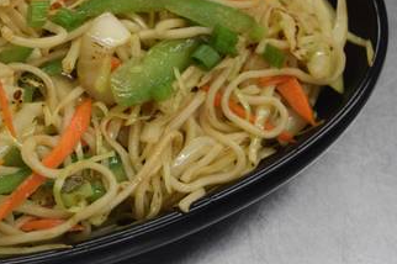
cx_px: 25
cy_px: 62
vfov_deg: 11.7
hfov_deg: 17.2
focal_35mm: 117
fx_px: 1289
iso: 800
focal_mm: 38
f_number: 5
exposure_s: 1/125
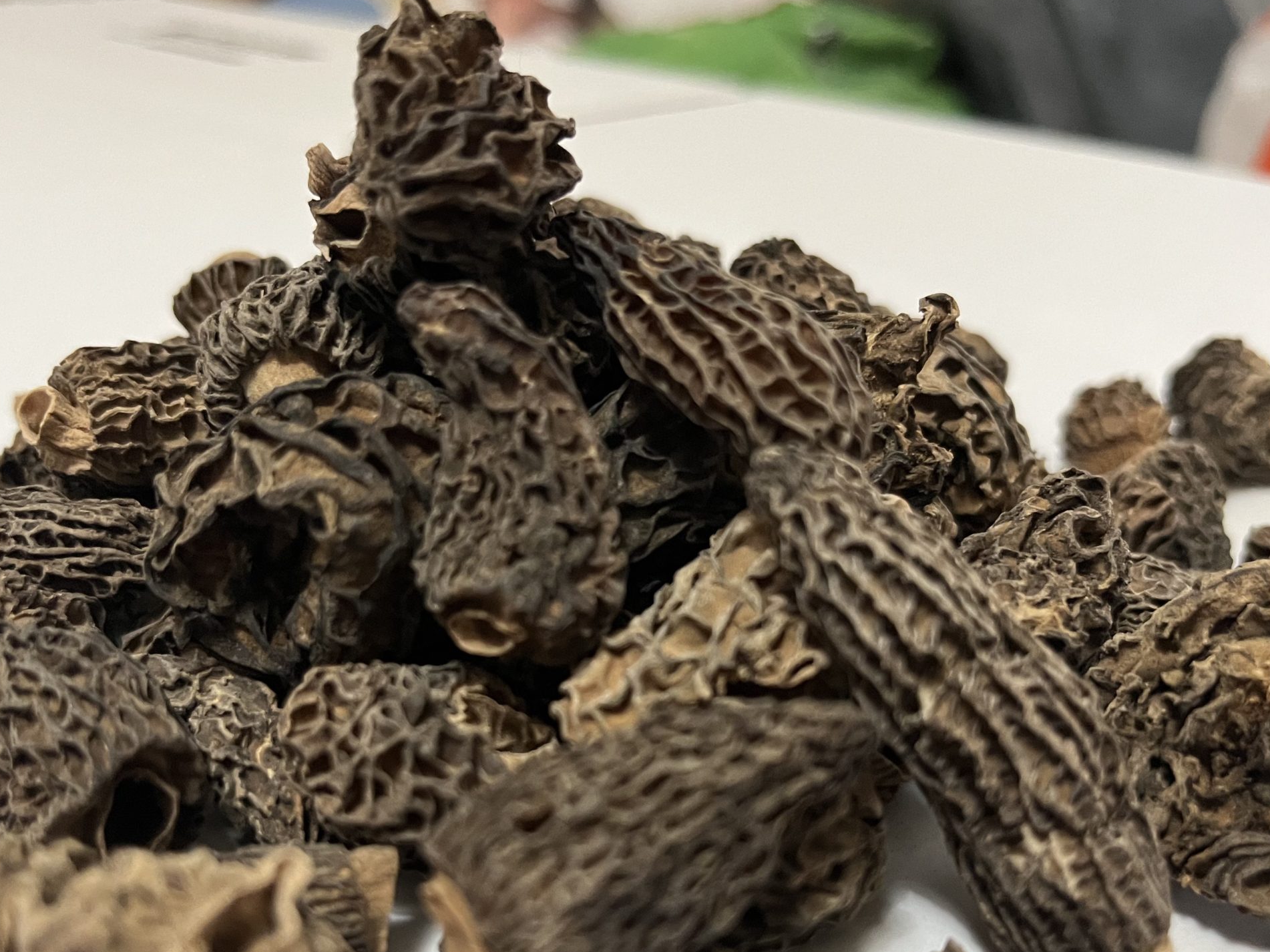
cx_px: 599
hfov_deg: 52.6
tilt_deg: -28.2
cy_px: 588
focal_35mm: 35
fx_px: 1284
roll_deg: -3.9
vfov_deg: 40.4
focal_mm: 5.1
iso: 400
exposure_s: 1/50
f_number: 1.6
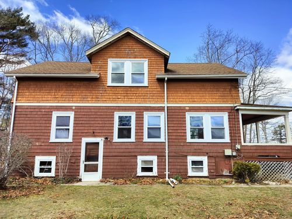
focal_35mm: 24
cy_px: 110
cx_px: 146
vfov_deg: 56.8
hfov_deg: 71.6
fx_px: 202
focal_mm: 5.24
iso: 50
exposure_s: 1/690
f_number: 1.7
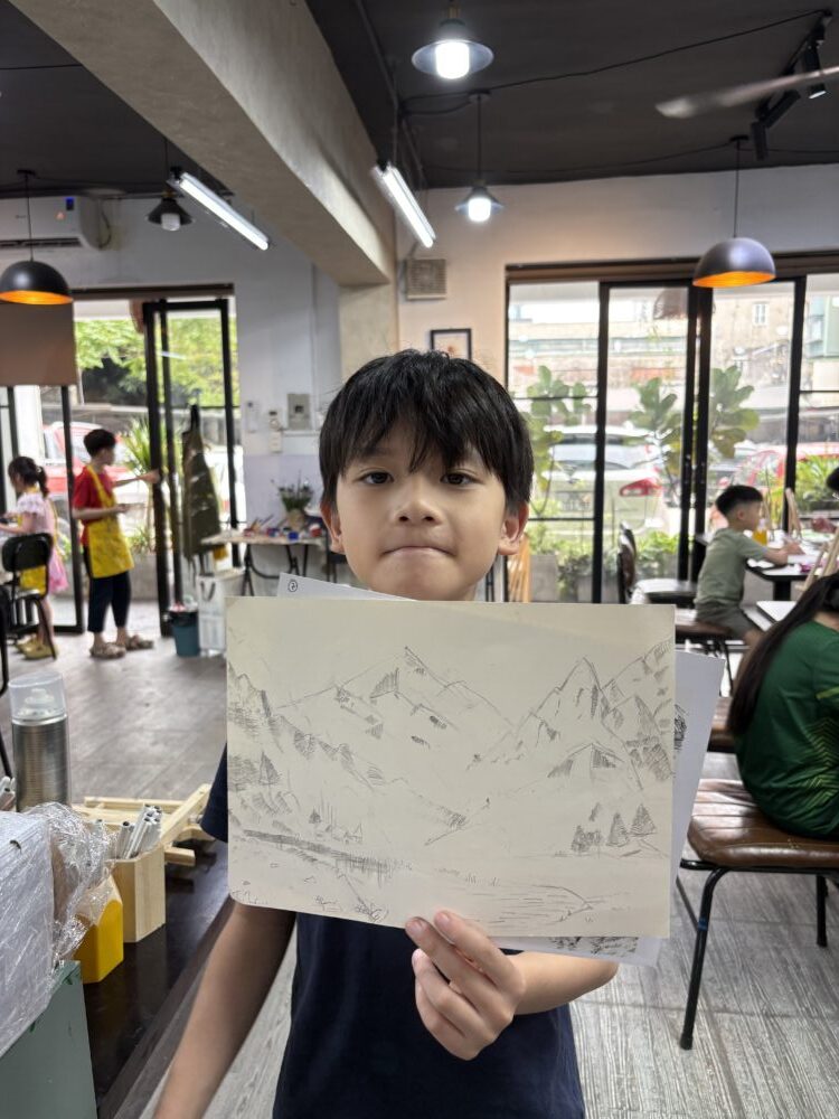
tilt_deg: -6.7
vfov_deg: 67.3
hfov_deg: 53.1
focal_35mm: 26
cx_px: 420
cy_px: 560
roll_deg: +1.0
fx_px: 840
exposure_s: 1/100
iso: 100
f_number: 1.6
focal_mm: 5.96
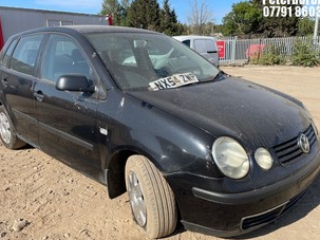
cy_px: 130
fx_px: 277
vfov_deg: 46.7
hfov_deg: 60.0
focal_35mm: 30
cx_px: 154
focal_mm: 4.2
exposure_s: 1/2681
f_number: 1.6
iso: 32
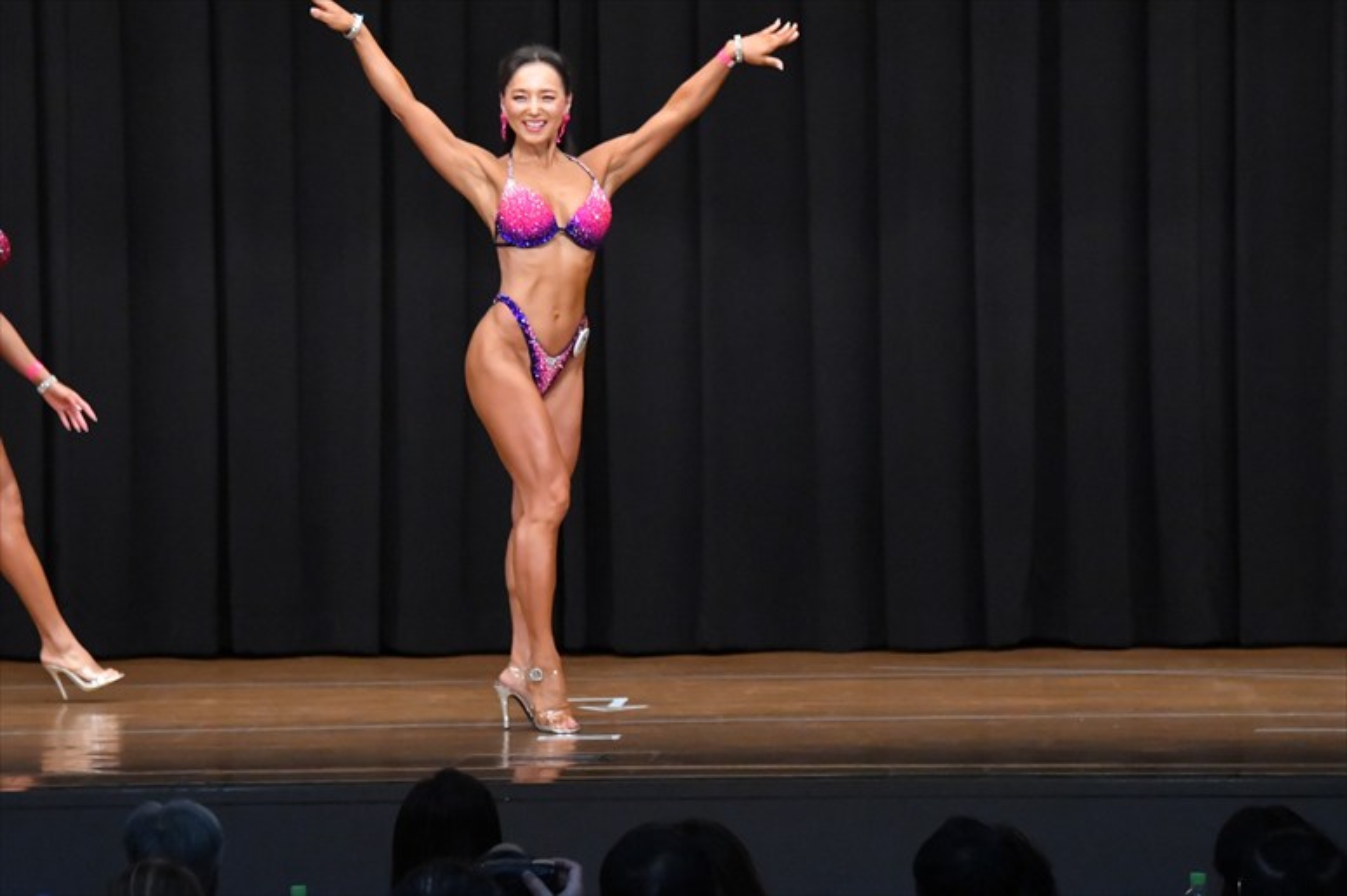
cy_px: 448
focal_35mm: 202
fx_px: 7555
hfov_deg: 10.2
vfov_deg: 6.8
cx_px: 674
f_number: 5.6
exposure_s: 1/400
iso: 8000
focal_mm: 135
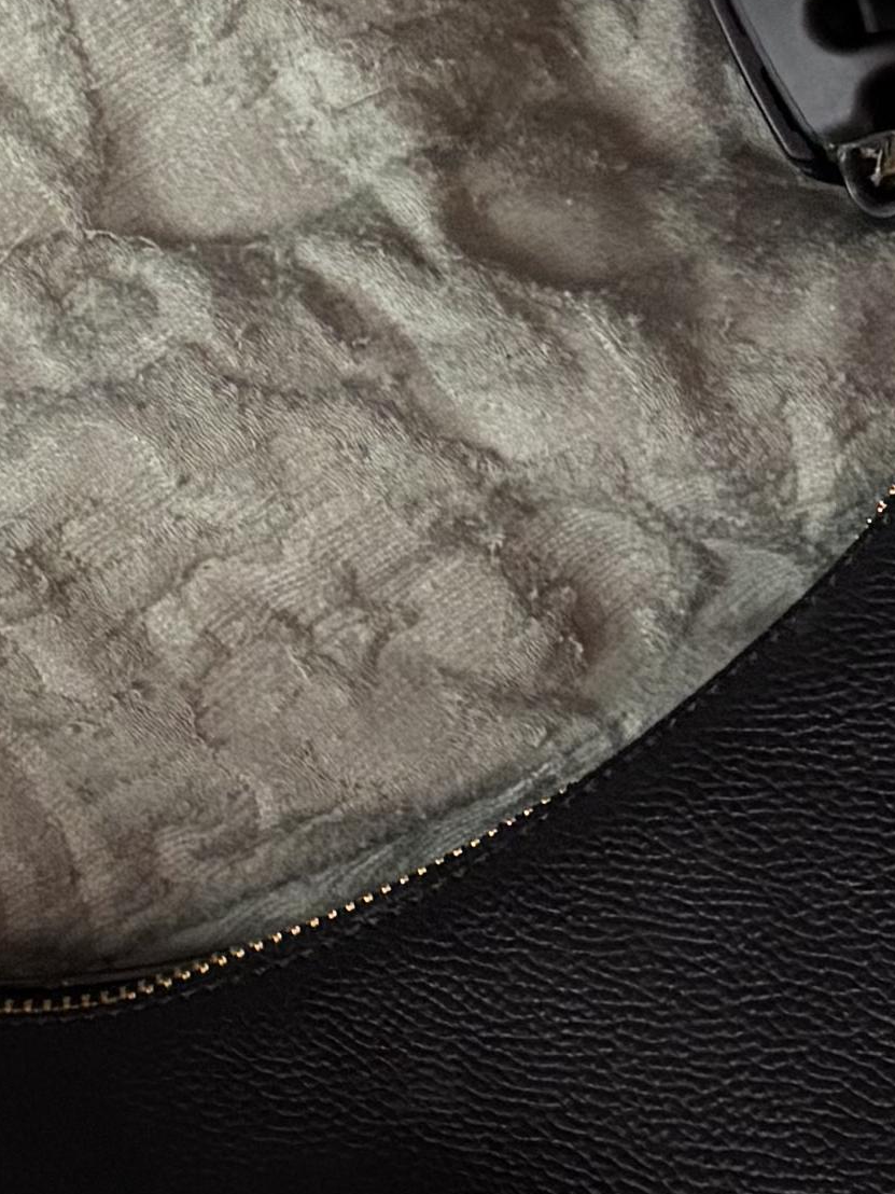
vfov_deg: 14.7
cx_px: 149
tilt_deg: -73.4
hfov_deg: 11.0
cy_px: 822
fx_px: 4619
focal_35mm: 134
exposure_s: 1/30
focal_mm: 5.96
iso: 1000
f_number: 1.6
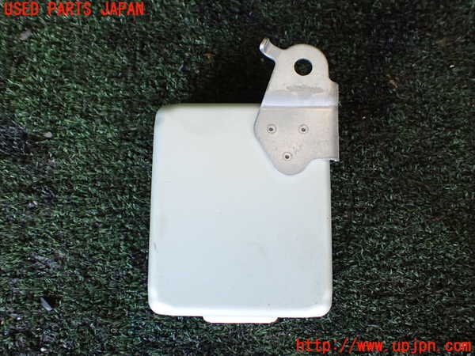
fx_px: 412
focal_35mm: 30
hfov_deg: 60.0
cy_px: 178
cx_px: 238
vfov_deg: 46.8
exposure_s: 1/125
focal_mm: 5.4
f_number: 2.3
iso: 640
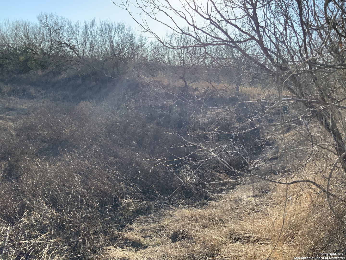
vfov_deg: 48.2
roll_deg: -1.6
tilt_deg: -10.9
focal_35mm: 29
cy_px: 130
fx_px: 290
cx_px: 173
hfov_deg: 61.7
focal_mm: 3
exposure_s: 1/978
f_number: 1.8
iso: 16
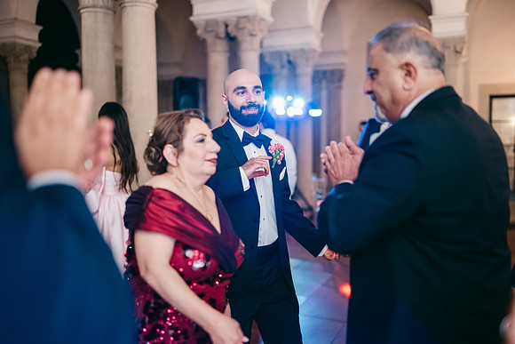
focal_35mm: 36
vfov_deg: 36.9
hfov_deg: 53.2
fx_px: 514
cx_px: 258
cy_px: 172
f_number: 1.2
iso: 3200
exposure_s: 1/125
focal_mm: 35
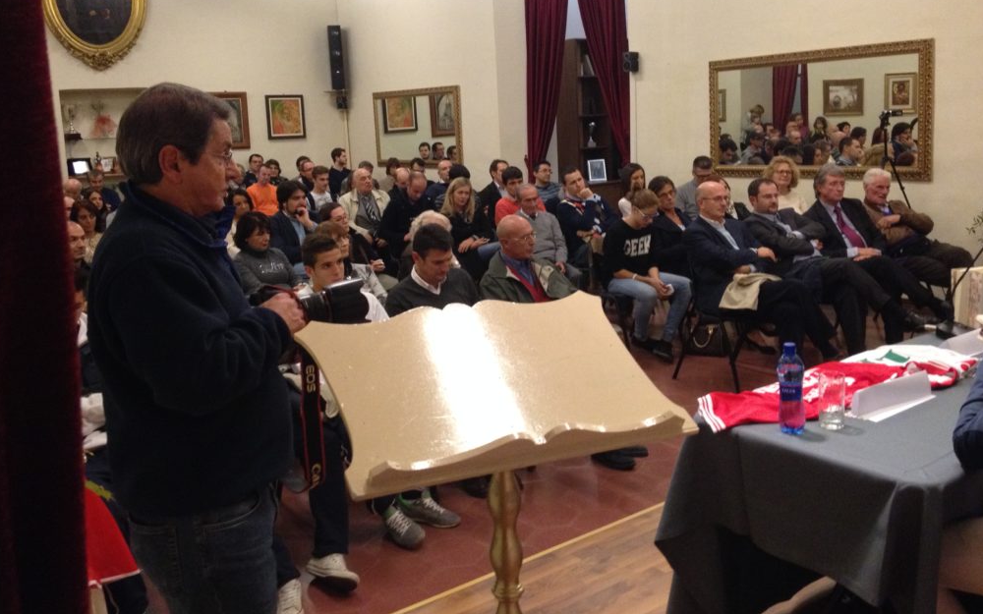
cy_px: 253
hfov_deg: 51.5
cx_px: 483
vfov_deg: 33.5
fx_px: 1018
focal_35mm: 38
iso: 320
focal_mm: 4.28
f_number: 2.4
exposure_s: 1/20
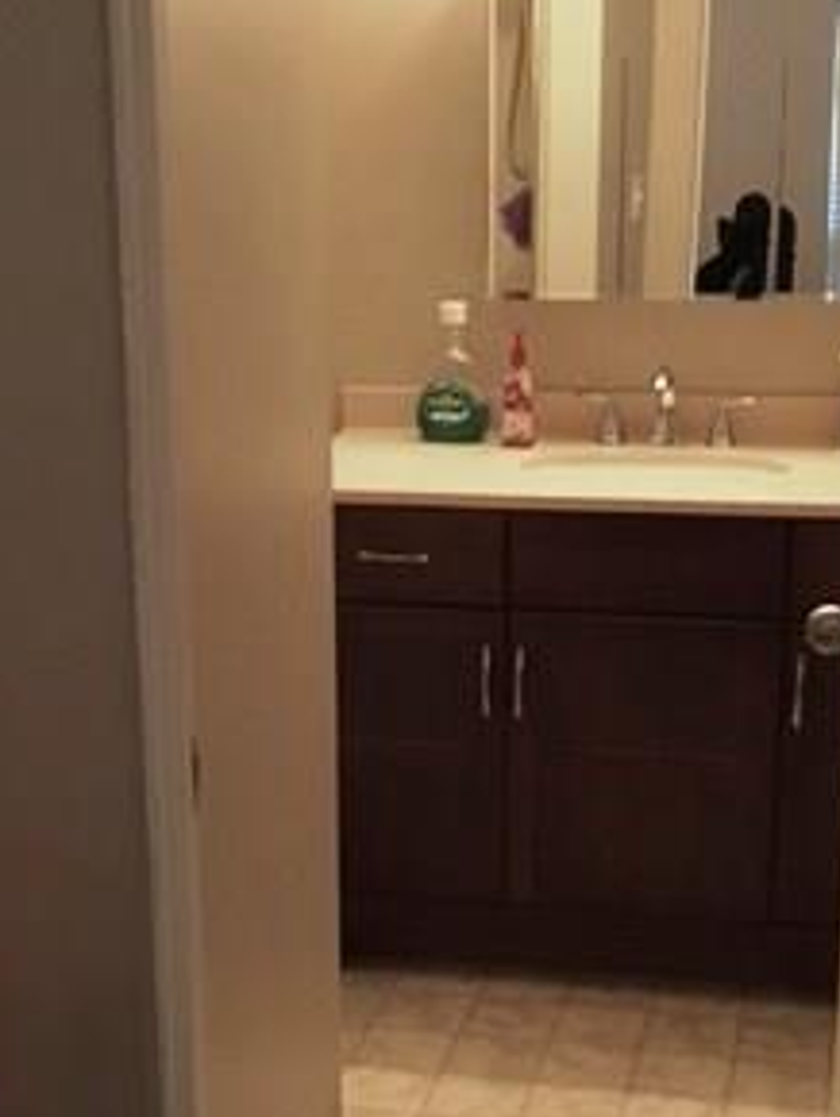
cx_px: 397
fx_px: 2068
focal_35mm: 64
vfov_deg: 30.0
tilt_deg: -16.1
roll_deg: +0.7
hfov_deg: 23.0
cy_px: 766
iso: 160
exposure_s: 1/30
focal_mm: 4.15
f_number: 2.2
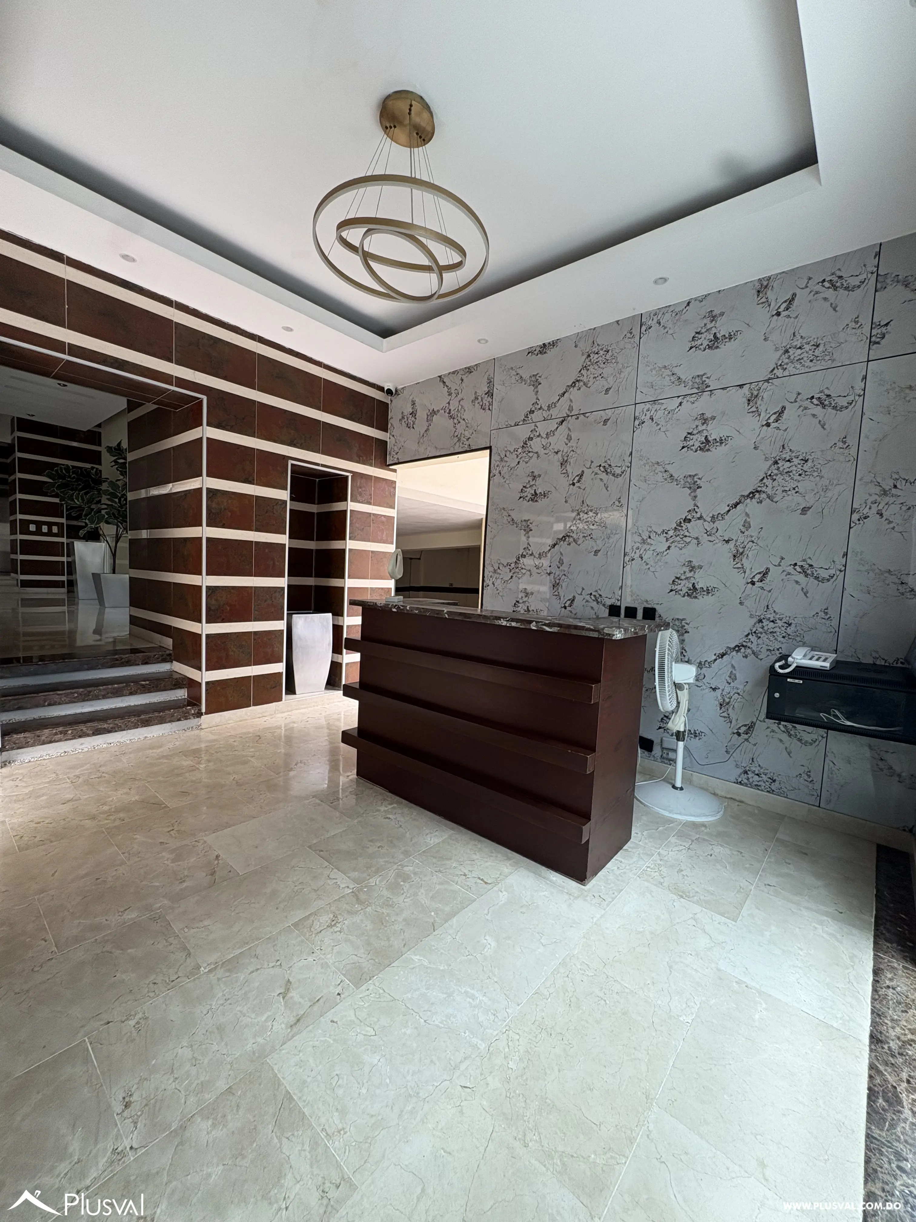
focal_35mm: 14
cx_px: 458
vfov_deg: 102.1
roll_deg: -3.1
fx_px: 494
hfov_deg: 85.7
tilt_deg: -3.2
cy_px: 611
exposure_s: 1/99
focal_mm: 2.22
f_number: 2.2
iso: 125
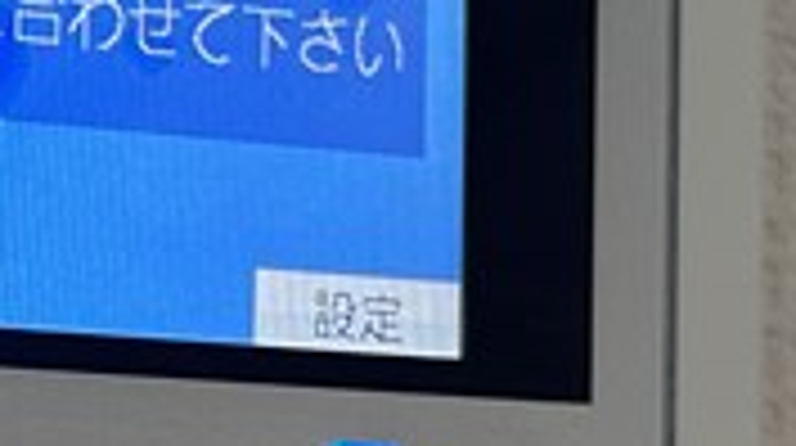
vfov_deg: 7.3
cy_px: 577
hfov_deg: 12.9
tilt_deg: +2.7
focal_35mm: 164
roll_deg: -0.9
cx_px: -121
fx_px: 3457
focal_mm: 5.7
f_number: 1.5
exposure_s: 1/60
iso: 100
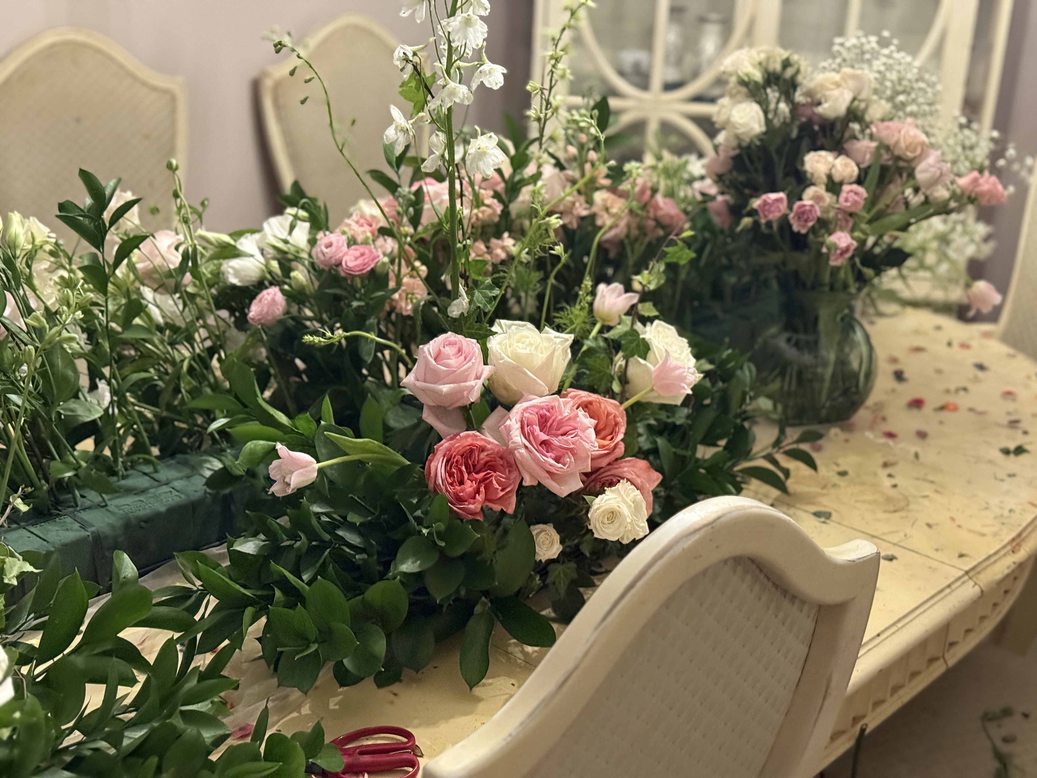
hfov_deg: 39.7
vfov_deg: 30.3
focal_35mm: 48
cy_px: 389
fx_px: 1438
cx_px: 518
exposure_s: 1/30
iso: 640
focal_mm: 6.76
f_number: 1.78
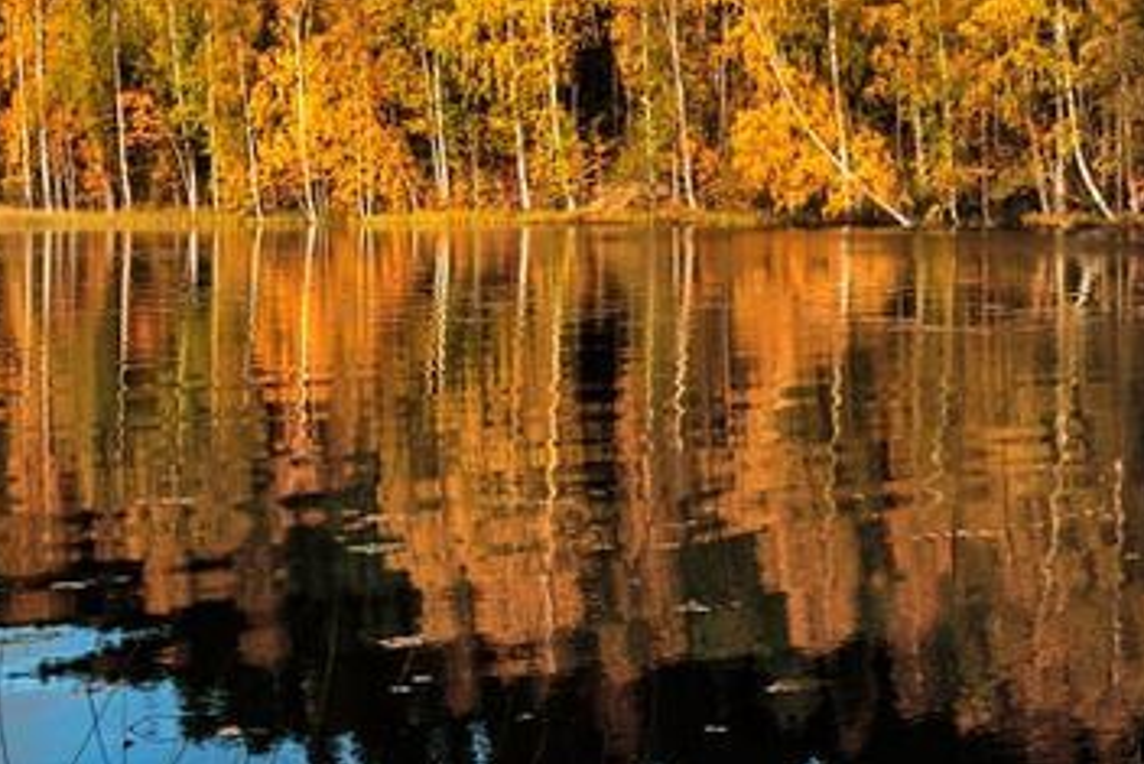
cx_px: 1128
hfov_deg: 27.6
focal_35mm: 69
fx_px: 2193
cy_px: 215
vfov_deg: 19.6
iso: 400
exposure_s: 1/2500
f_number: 6.3
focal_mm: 18
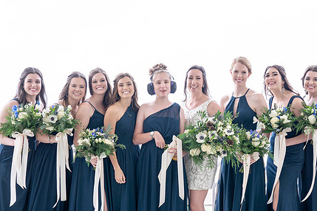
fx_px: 449
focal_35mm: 51
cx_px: 177
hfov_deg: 38.8
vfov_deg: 26.3
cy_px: 147
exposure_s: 1/250
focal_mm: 35
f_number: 4
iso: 200
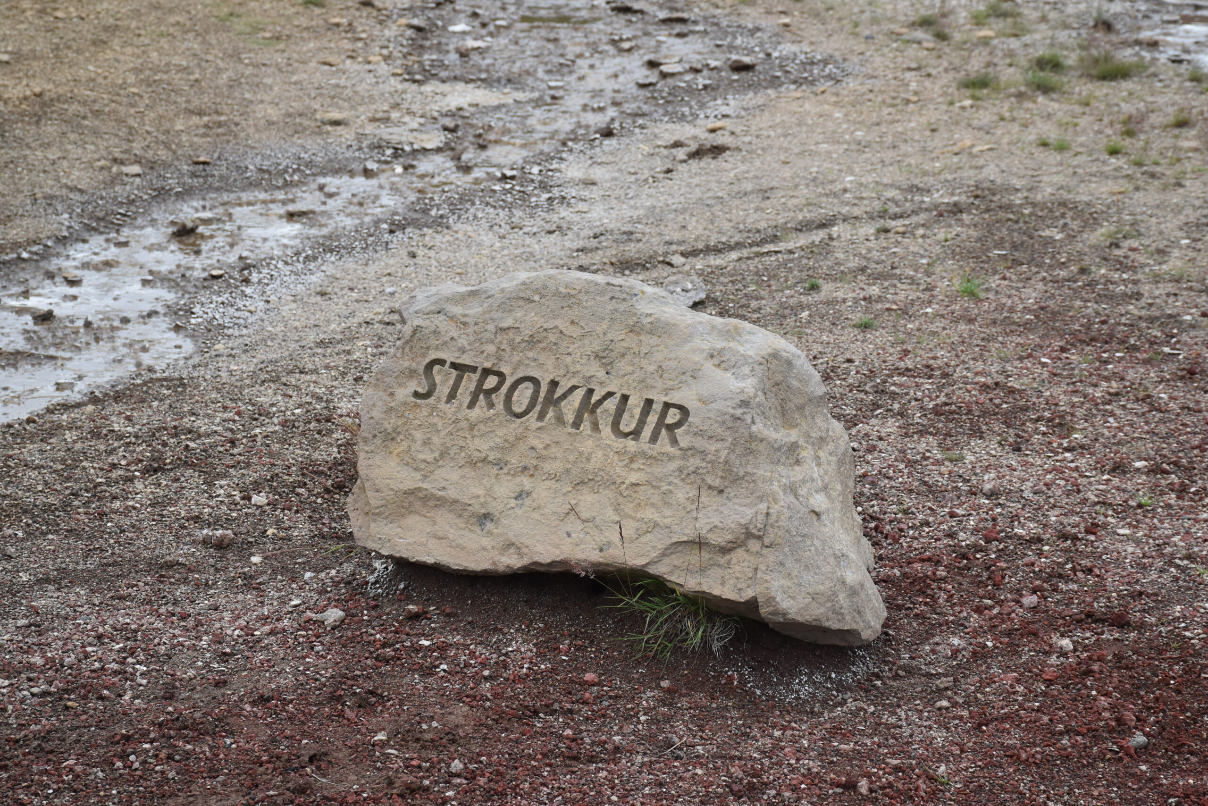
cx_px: 604
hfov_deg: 20.6
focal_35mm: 99
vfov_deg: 13.8
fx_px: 3323
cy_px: 403
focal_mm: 66
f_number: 8
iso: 400
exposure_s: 1/250
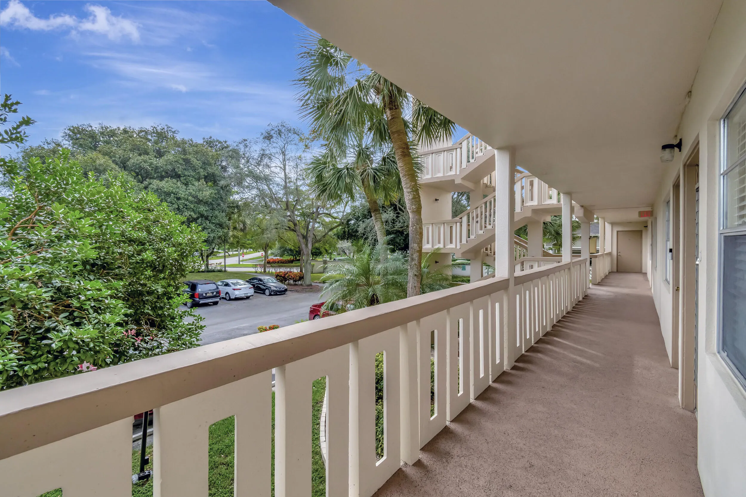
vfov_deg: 77.3
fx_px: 311
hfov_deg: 100.4
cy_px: 248
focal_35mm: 15
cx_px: 373
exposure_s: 1/800
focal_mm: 10
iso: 500
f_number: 8
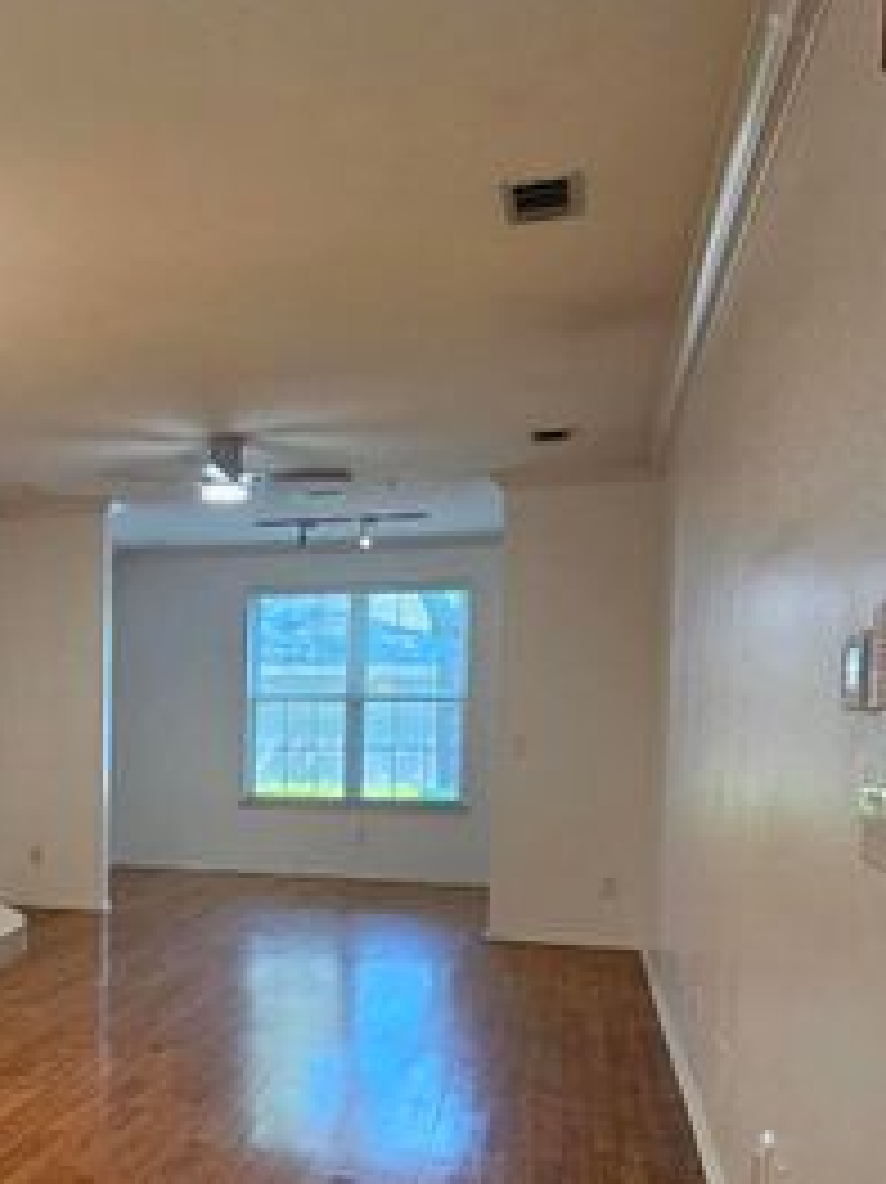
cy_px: 831
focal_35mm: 33
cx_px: 31
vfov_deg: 53.8
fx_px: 1127
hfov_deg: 38.8
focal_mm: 2.2
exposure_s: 1/60
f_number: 2.2
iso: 160
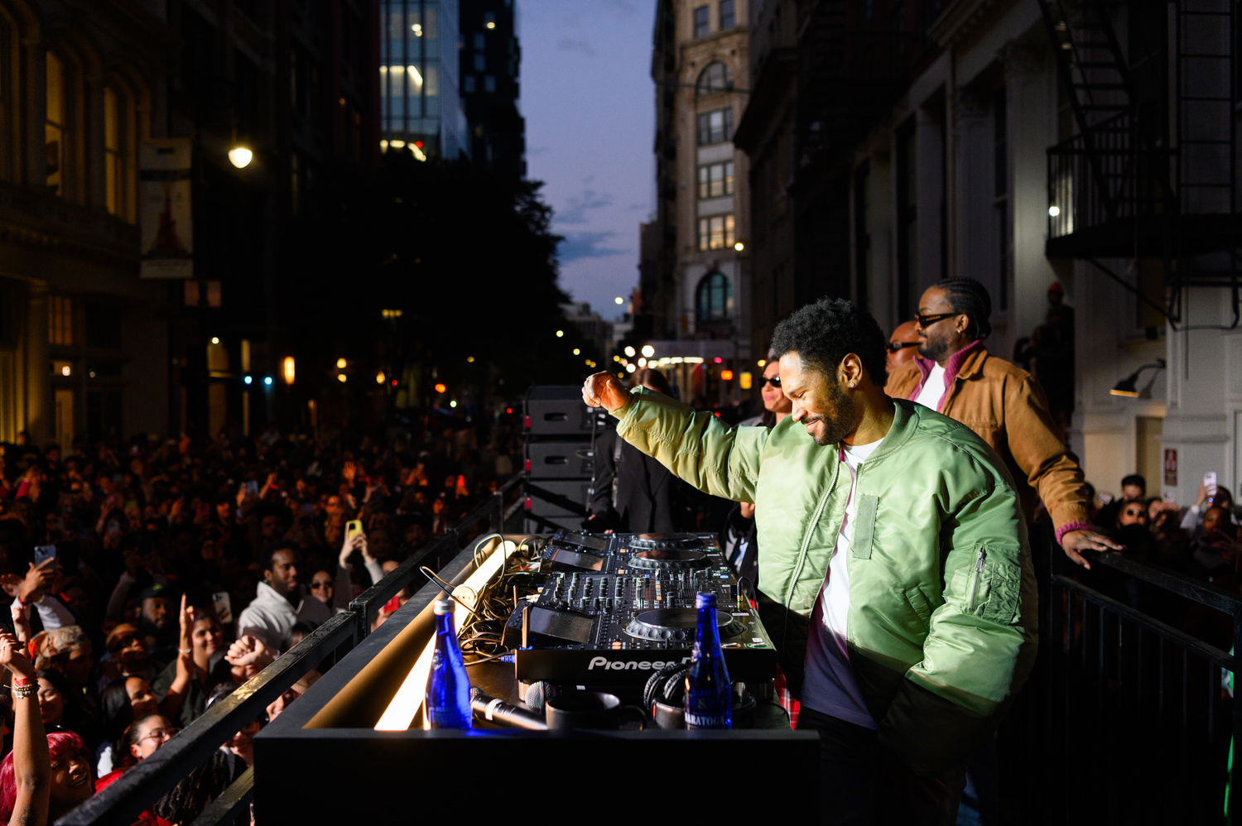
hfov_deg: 55.8
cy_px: 413
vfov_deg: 38.8
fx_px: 1172
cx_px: 621
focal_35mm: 34
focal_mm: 34
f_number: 3.2
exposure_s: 1/800
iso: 2000
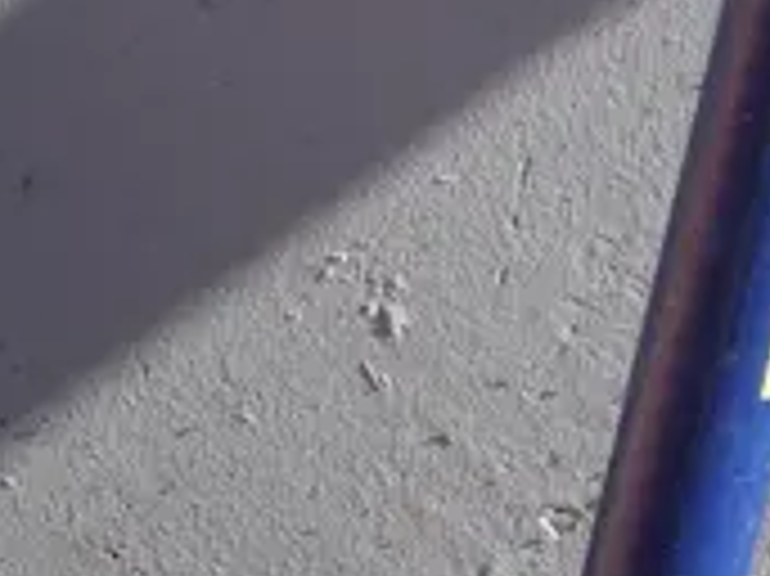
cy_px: 38
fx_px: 6935
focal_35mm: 312
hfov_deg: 6.2
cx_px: 1653
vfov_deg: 4.8
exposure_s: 1/250
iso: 200
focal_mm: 26
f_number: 8
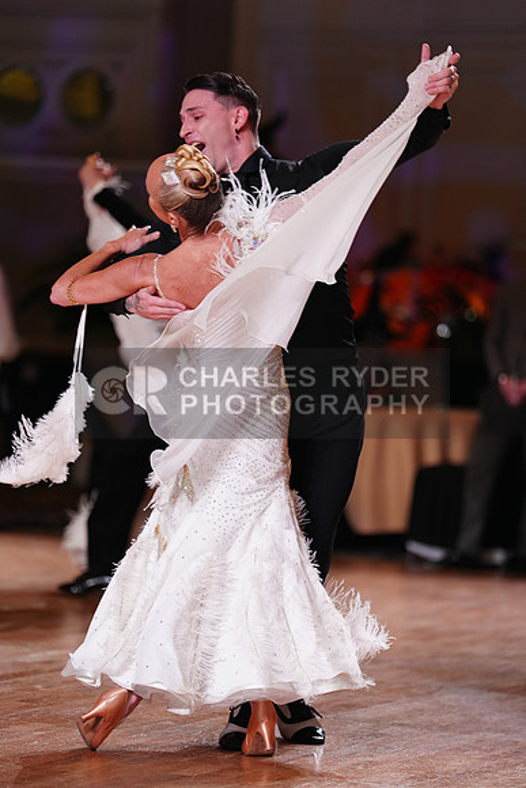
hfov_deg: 9.1
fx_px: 3307
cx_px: 263
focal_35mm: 151
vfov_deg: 13.6
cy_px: 394
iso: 1000
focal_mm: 151
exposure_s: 1/400
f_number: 2.8
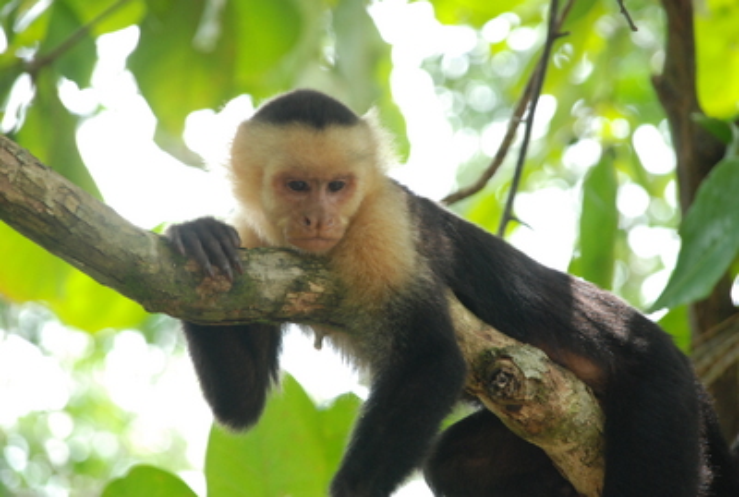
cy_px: 248
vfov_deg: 4.6
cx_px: 370
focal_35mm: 300
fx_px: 6174
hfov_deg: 6.8
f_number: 6.3
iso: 640
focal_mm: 200
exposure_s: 1/125
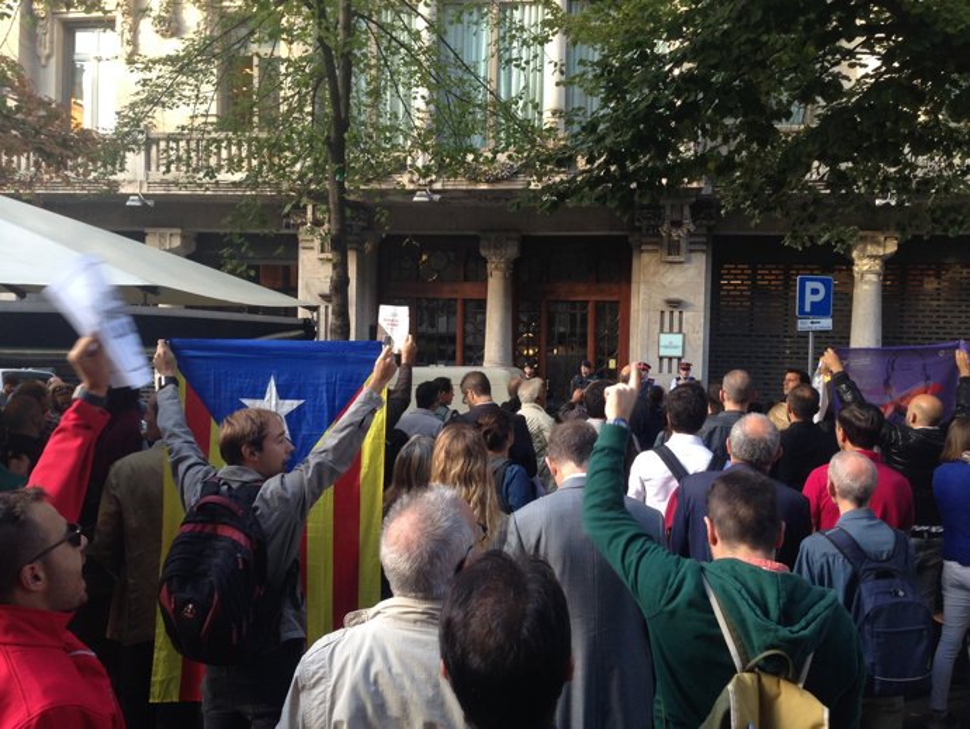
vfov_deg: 43.0
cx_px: 485
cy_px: 364
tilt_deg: -0.8
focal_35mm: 33
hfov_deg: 55.3
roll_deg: -2.4
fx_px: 925
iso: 64
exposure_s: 1/60
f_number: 2.4
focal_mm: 4.12
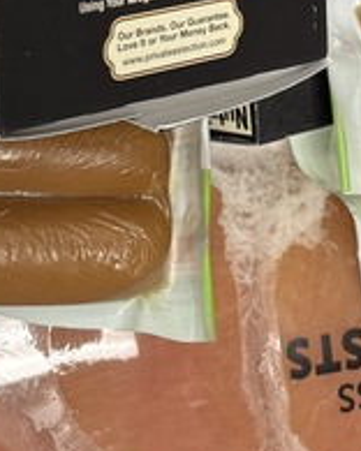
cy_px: 2
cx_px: 190
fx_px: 1643
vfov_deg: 15.4
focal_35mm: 123
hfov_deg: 12.5
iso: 125
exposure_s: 1/60
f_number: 1.78
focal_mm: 6.76
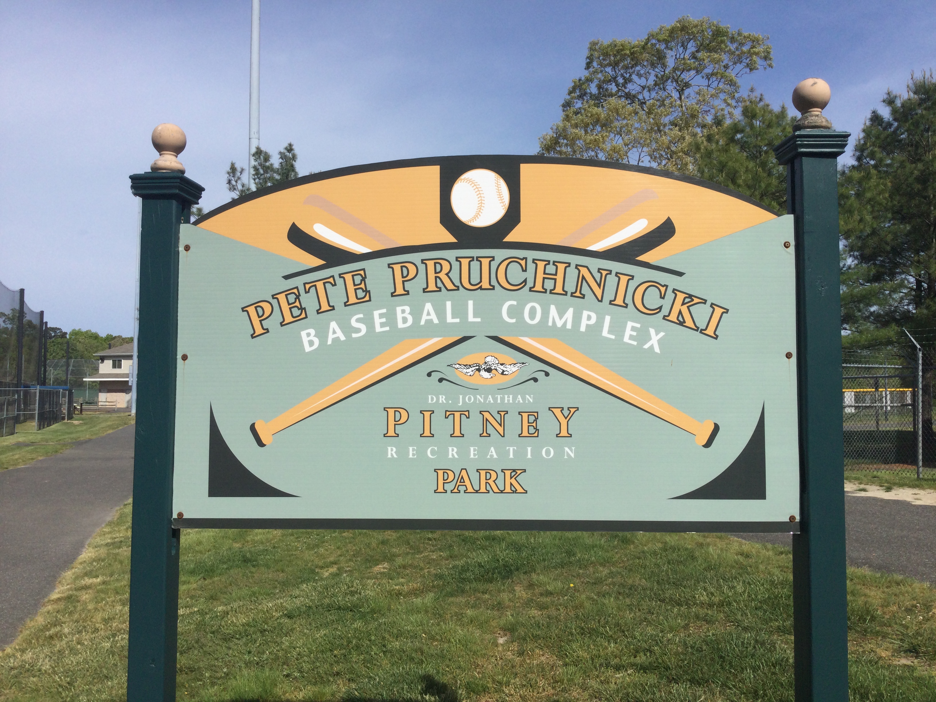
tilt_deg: +2.5
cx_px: 468
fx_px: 838
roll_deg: -1.4
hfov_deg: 58.4
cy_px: 351
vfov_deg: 45.4
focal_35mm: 31
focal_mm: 3.3
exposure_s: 1/1942
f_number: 2.4
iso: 25
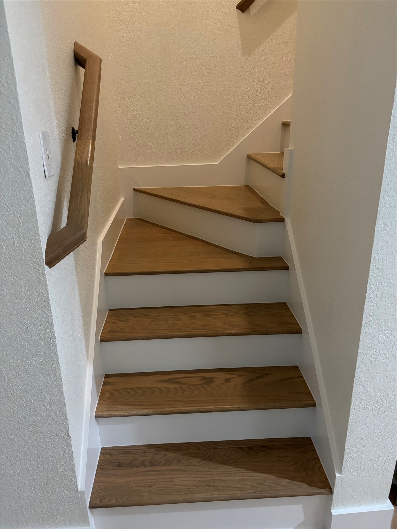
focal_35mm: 26
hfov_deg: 53.1
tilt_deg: -22.3
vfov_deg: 67.3
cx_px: 198
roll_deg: +2.1
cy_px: 264
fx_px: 398
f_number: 1.6
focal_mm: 5.96
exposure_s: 1/30
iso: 500
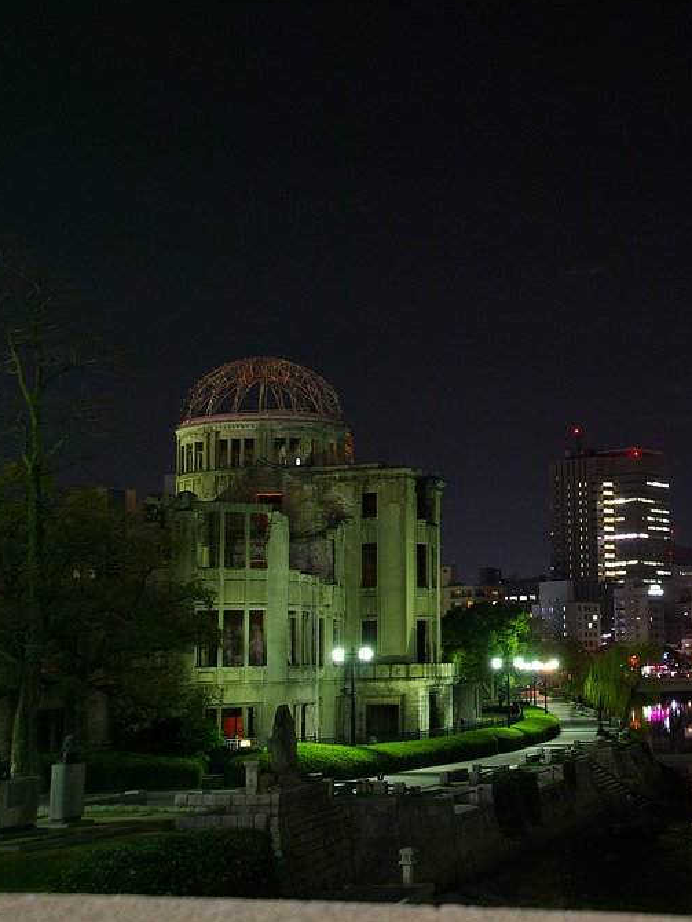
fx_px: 1351
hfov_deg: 27.7
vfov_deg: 37.7
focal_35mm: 51
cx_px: 620
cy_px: 463
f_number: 6.7
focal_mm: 23
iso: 400
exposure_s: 2
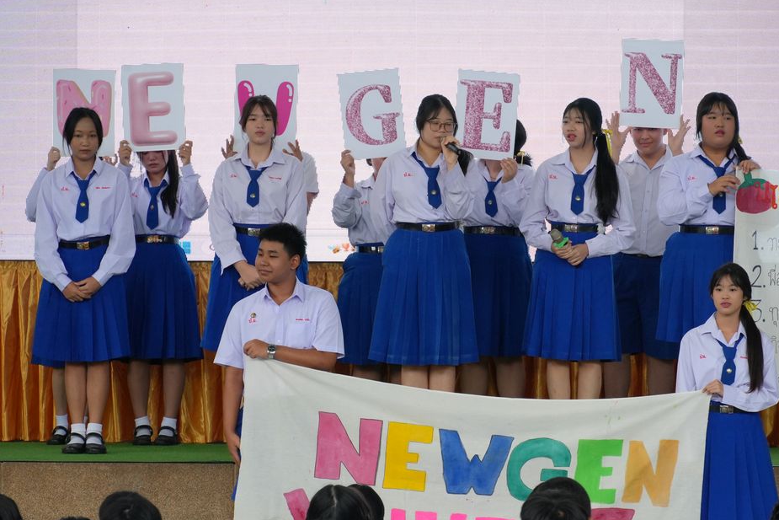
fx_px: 3909
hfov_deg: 11.4
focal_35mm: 181
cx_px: 446
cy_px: 284
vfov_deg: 7.6
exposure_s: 1/160
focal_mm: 99
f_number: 5.6
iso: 1250
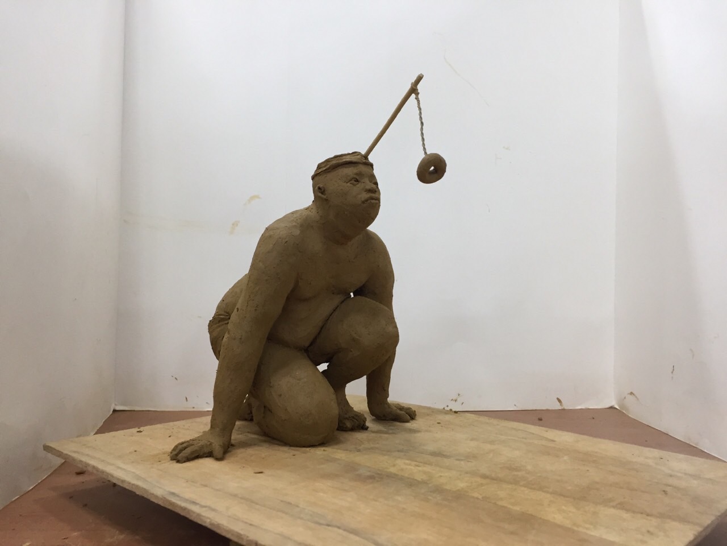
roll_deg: -1.4
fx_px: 609
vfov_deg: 48.2
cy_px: 273
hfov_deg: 61.7
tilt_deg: +1.5
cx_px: 364
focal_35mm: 29
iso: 40
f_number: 2.2
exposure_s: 1/30
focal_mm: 4.15
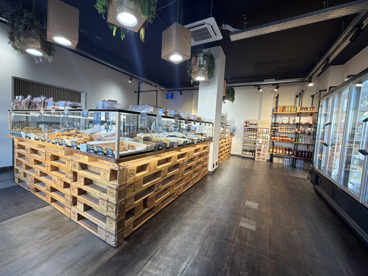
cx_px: 172
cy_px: 136
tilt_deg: -3.8
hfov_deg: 98.0
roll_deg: -3.3
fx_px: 159
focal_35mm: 15
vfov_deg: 81.7
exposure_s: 1/100
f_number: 2.2
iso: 100
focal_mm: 2.22
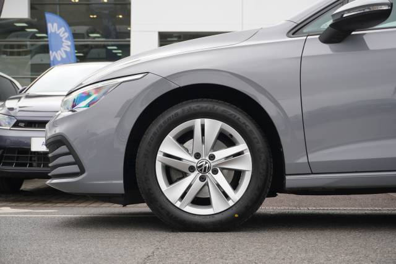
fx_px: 643
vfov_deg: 23.2
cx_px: 198
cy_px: 132
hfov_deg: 34.2
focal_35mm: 58
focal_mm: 39
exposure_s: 1/160
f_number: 5.6
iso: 200
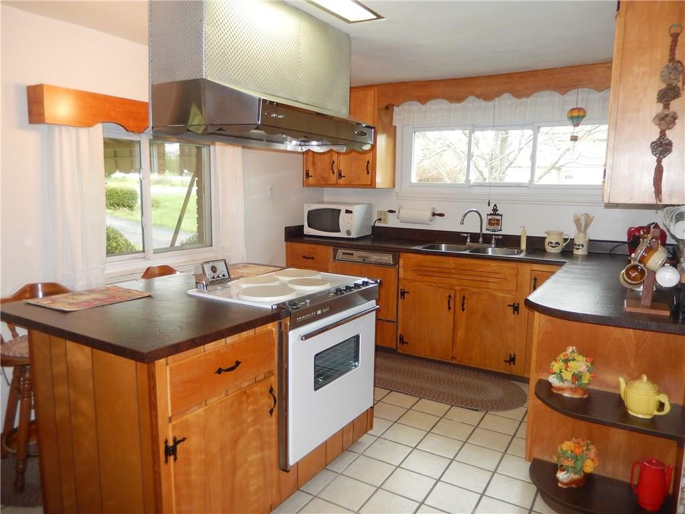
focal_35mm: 25
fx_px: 495
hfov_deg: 69.4
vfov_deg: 54.9
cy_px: 257
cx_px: 342
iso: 280
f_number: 3.4
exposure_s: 1/30
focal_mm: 4.5
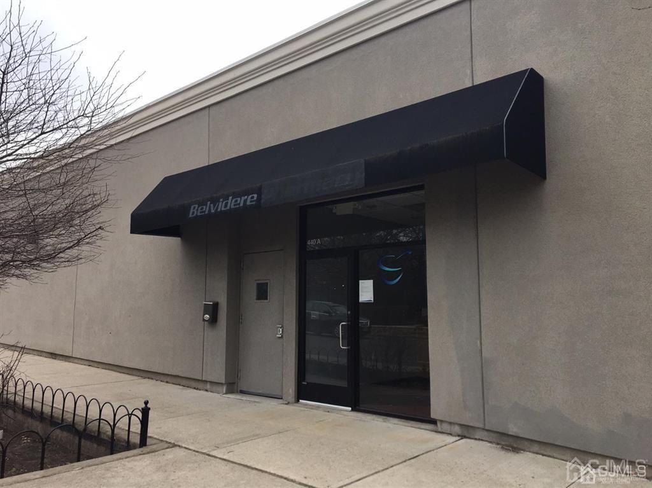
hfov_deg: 61.7
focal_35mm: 29
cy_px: 244
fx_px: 546
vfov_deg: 48.2
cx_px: 326
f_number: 2.2
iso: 25
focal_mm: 4.15
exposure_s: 1/413
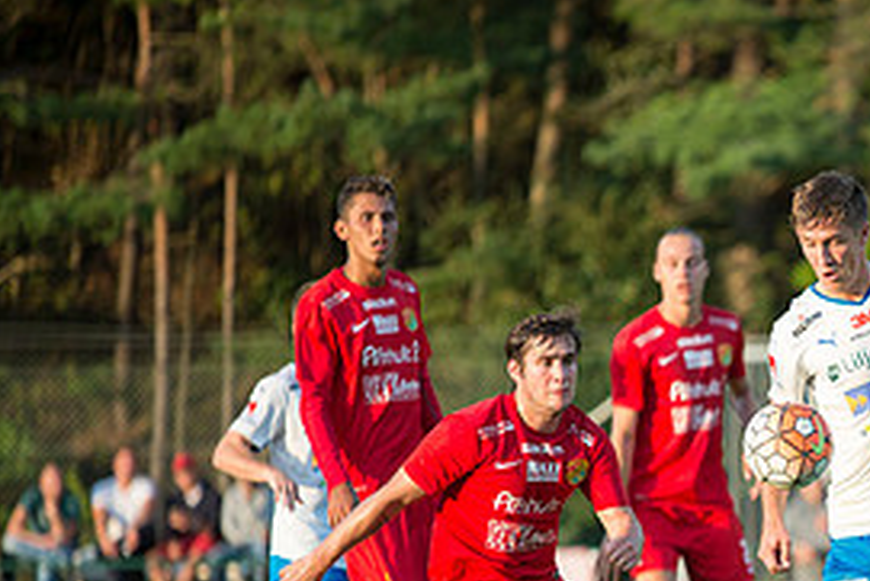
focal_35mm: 428
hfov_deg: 4.8
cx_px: 921
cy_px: 483
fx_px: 10348
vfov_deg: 3.2
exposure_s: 1/1250
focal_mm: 200
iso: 500
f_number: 3.2
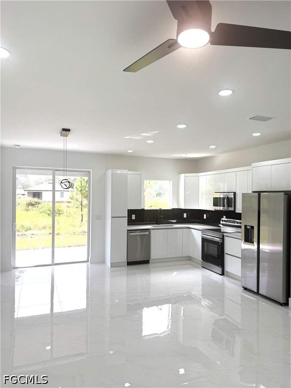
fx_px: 269
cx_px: 146
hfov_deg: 56.8
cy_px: 194
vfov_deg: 71.6
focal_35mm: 24
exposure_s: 1/750
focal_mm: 6.76
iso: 100
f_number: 1.78
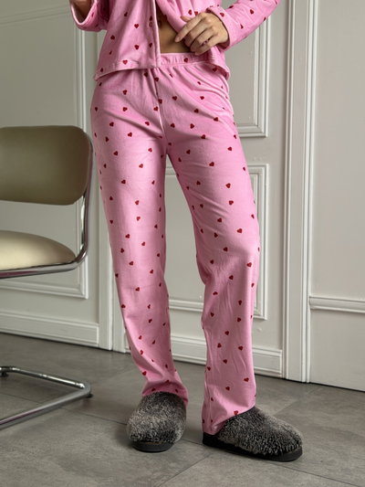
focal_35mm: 48
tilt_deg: -4.9
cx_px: 182
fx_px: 675
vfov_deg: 39.6
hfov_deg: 30.3
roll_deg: -0.7
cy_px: 244
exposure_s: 1/88
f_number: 1.78
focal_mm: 6.76
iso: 100
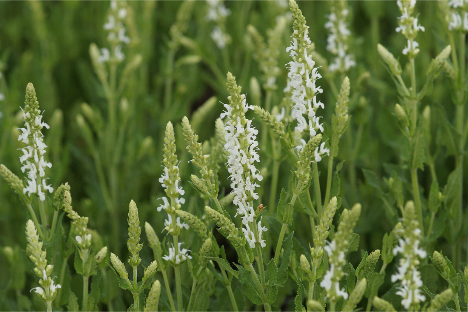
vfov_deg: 9.1
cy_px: 156
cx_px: 234
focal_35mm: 150
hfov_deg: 13.7
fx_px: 1950
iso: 250
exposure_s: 1/160
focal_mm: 100
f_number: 5.6
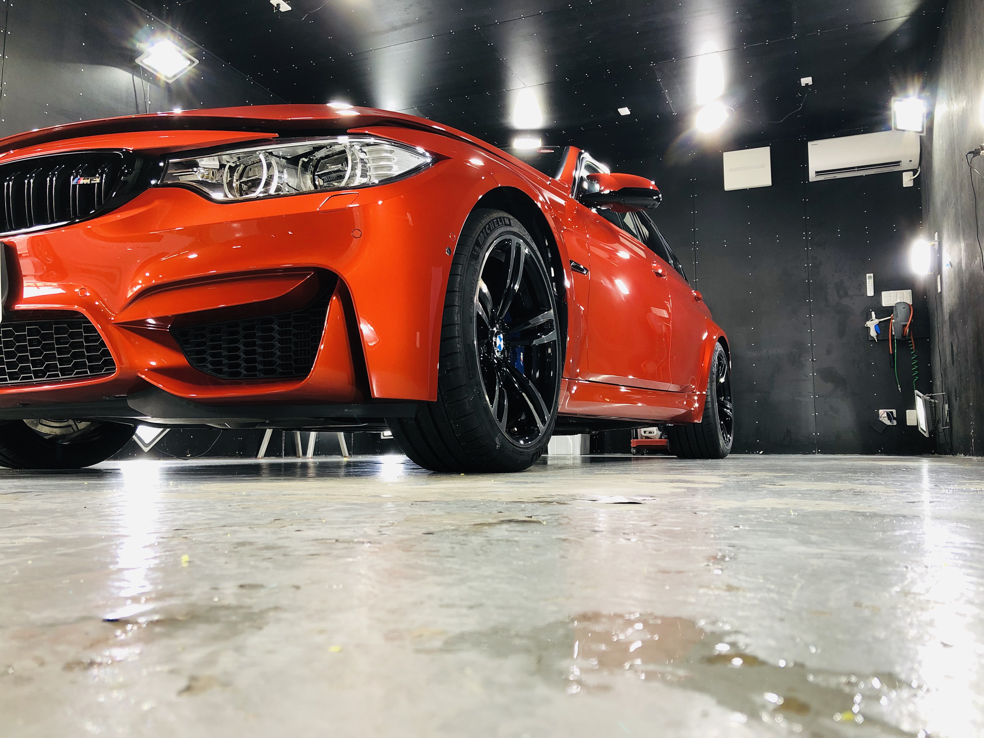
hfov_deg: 63.4
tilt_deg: +6.5
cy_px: 369
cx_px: 492
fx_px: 796
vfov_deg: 49.7
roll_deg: +1.1
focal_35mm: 28
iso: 40
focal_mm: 3.99
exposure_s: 1/20
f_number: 1.8
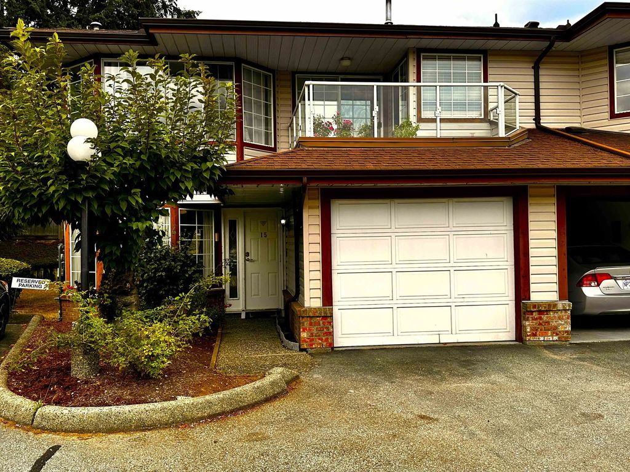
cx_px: 315
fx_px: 564
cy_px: 236
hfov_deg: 58.4
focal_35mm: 31
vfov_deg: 45.4
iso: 80
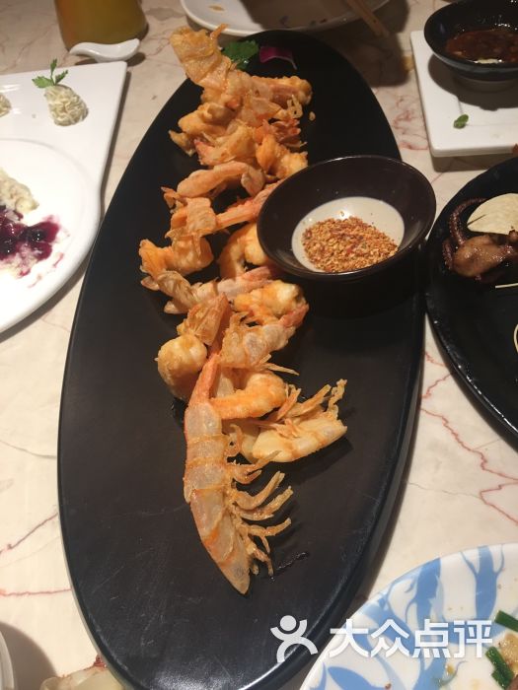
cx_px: 259
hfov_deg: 48.2
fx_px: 579
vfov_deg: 61.7
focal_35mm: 29
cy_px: 345
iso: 32
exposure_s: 1/17
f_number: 2.2
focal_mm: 4.15
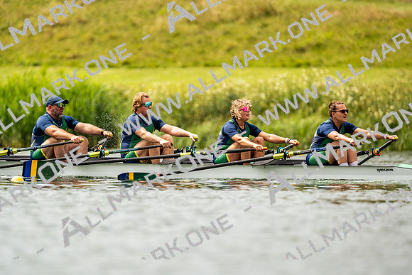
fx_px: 6868
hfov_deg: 3.4
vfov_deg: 2.3
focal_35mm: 600
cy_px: 138
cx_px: 206
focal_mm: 600
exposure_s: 1/2000
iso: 320
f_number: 6.3
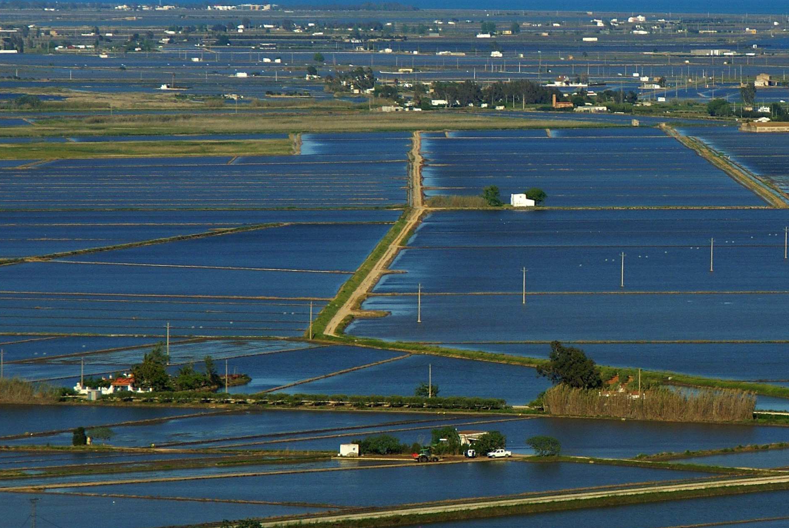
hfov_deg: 6.4
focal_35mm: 323
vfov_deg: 4.3
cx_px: 630
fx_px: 7088
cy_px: 172
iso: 100
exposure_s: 1/320
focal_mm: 105
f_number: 10
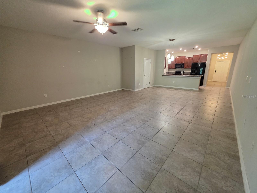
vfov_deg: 89.9
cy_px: 96
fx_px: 97
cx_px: 128
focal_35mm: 13
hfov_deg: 106.2
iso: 320
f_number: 1.9
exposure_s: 1/60
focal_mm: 2.2
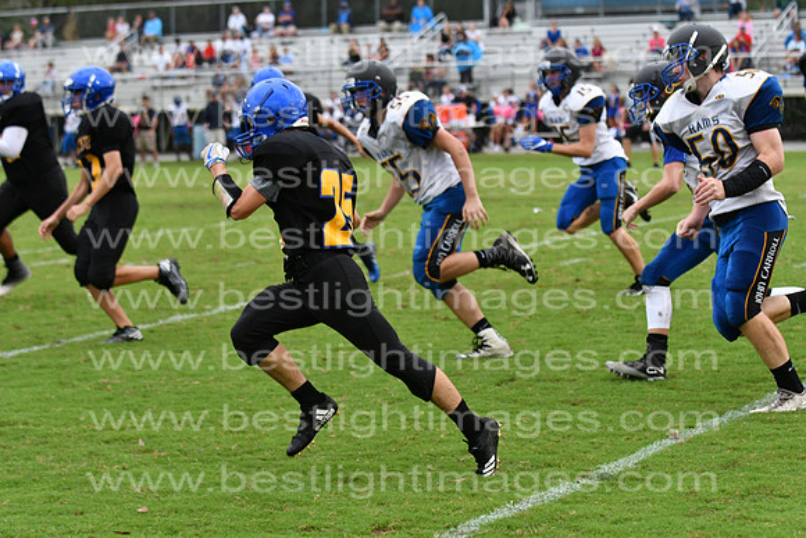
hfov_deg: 9.8
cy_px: 269
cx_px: 403
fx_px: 4703
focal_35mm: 210
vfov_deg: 6.5
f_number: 3.5
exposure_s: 1/2000
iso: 800
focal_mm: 140
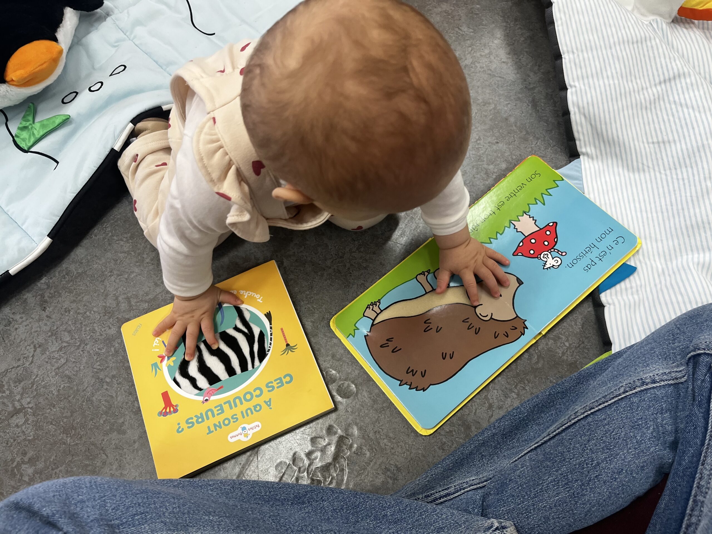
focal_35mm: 26
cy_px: 267
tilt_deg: -65.9
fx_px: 535
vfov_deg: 53.1
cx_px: 356
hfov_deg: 67.3
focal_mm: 5.1
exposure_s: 1/100
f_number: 1.6
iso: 125
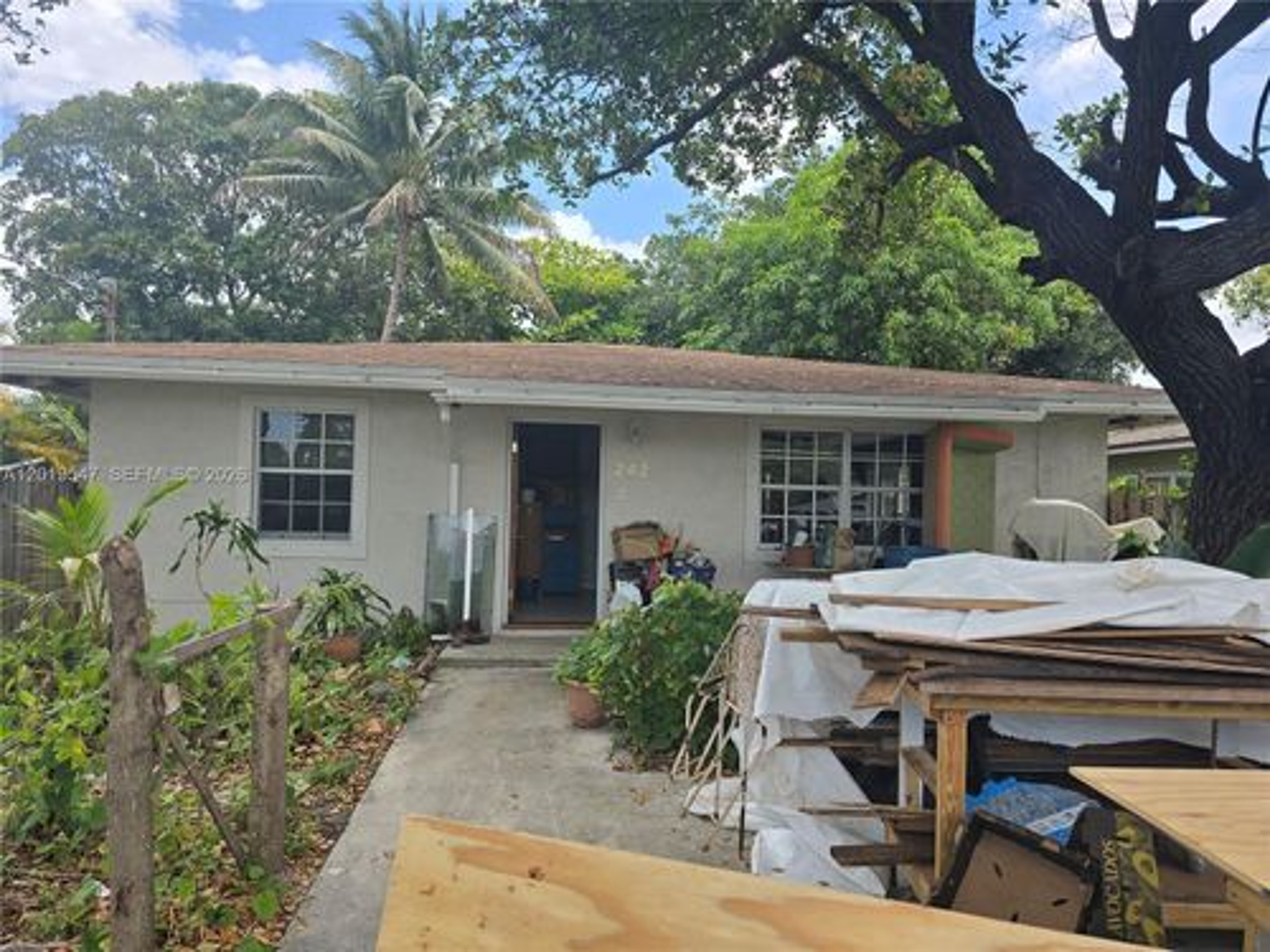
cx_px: 635
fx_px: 844
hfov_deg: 73.9
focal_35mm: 23
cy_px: 476
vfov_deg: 58.9
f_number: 1.7
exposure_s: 1/515
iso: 12
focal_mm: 6.3
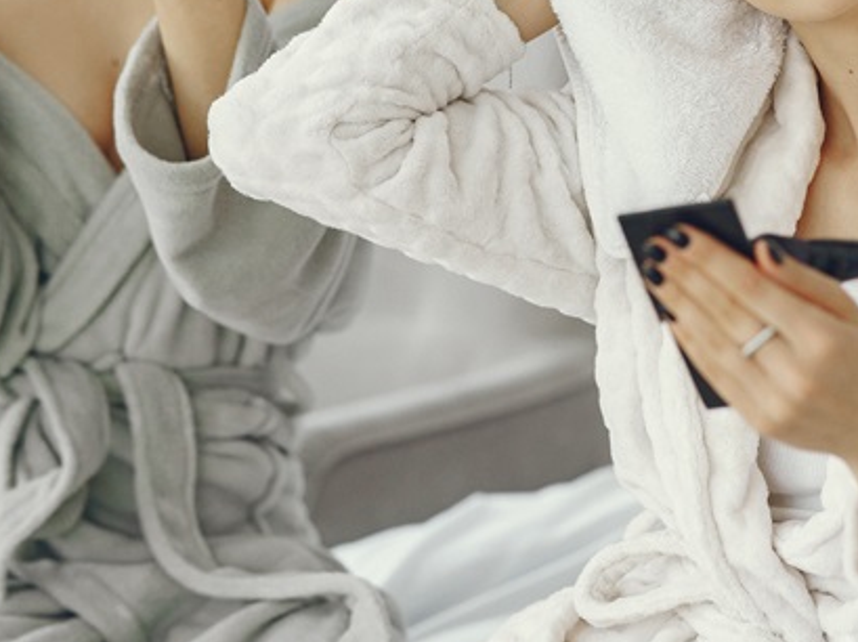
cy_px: 127
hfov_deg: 12.3
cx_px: 678
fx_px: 3962
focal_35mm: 160
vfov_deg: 9.2
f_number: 2.8
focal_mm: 85
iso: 640
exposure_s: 1/400
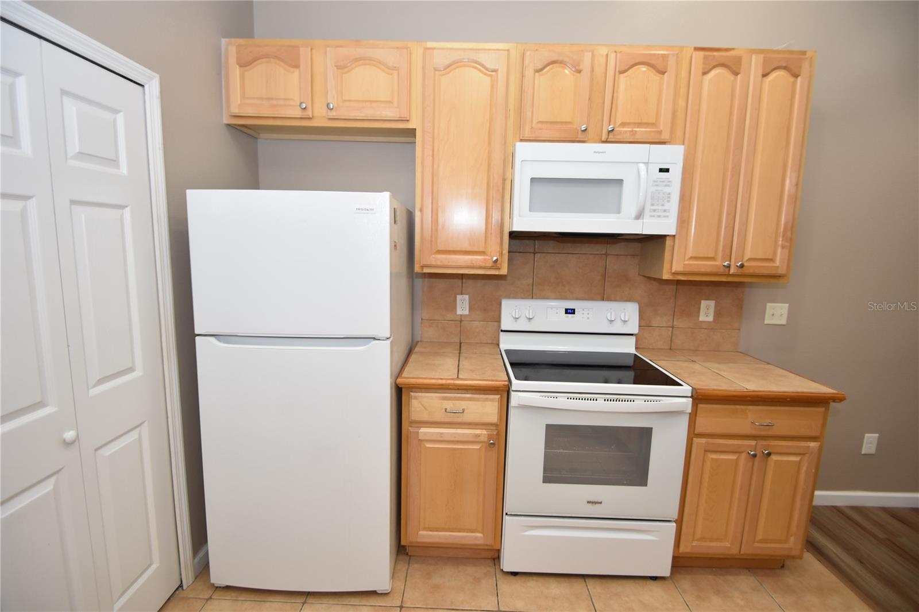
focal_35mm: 15
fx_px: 383
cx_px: 460
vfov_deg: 77.3
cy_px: 306
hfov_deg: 100.4
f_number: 4
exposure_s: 1/60
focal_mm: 10
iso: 360
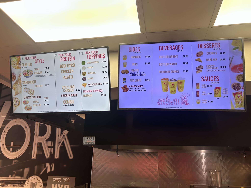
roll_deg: -1.8
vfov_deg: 53.1
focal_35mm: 26
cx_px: 126
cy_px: 94
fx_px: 189
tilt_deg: +21.1
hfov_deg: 67.3
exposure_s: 1/120
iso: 64
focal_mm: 5.7
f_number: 1.5
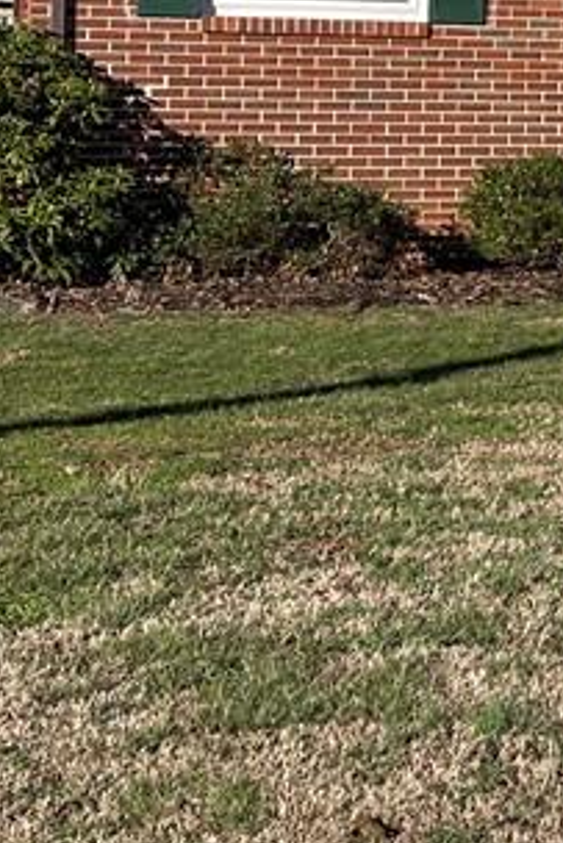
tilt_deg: +4.9
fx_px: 2132
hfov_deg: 13.5
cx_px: 1004
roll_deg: +0.8
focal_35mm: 91
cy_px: 17
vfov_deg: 21.6
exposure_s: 1/2786
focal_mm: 5.1
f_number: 1.6
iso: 32
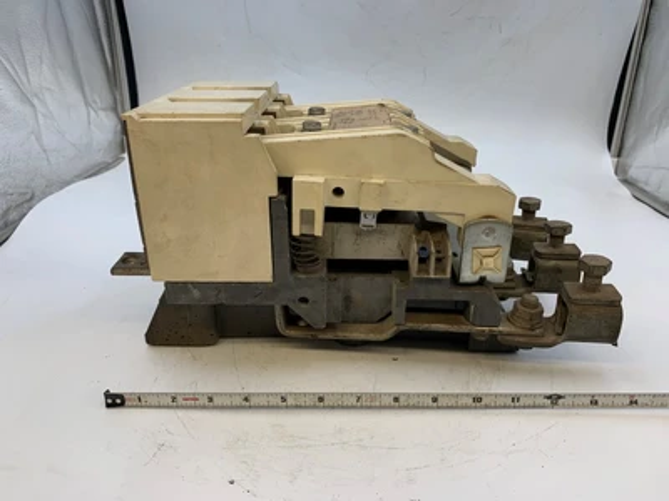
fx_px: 502
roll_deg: -2.5
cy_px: 250
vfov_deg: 53.1
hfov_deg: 67.3
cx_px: 334
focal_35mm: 26
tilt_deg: -25.8
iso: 80
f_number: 1.8
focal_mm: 4.25
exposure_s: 1/121
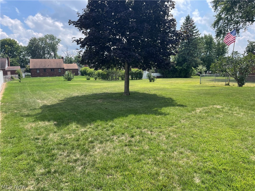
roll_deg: +2.5
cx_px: 128
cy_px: 96
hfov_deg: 67.3
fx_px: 192
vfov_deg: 53.1
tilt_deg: -8.5
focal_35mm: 26
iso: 32
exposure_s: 1/1825
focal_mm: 4.2
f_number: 1.6
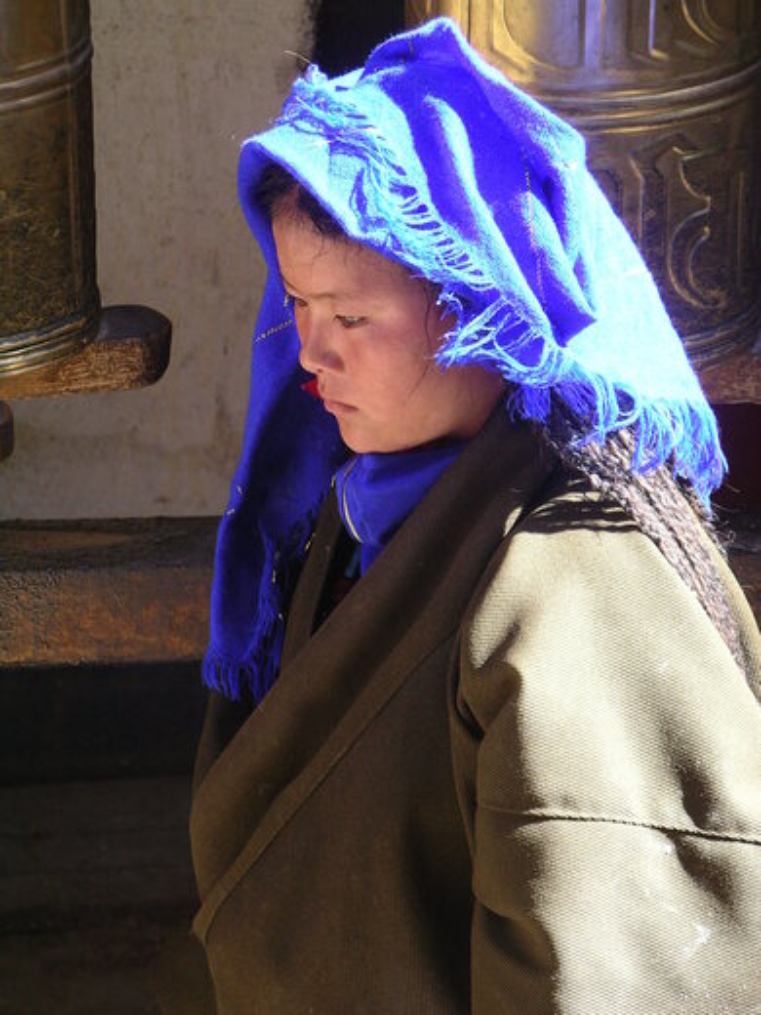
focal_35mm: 187
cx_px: 380
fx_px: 5481
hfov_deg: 7.9
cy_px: 508
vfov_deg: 10.6
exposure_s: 1/149
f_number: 4.6
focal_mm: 39
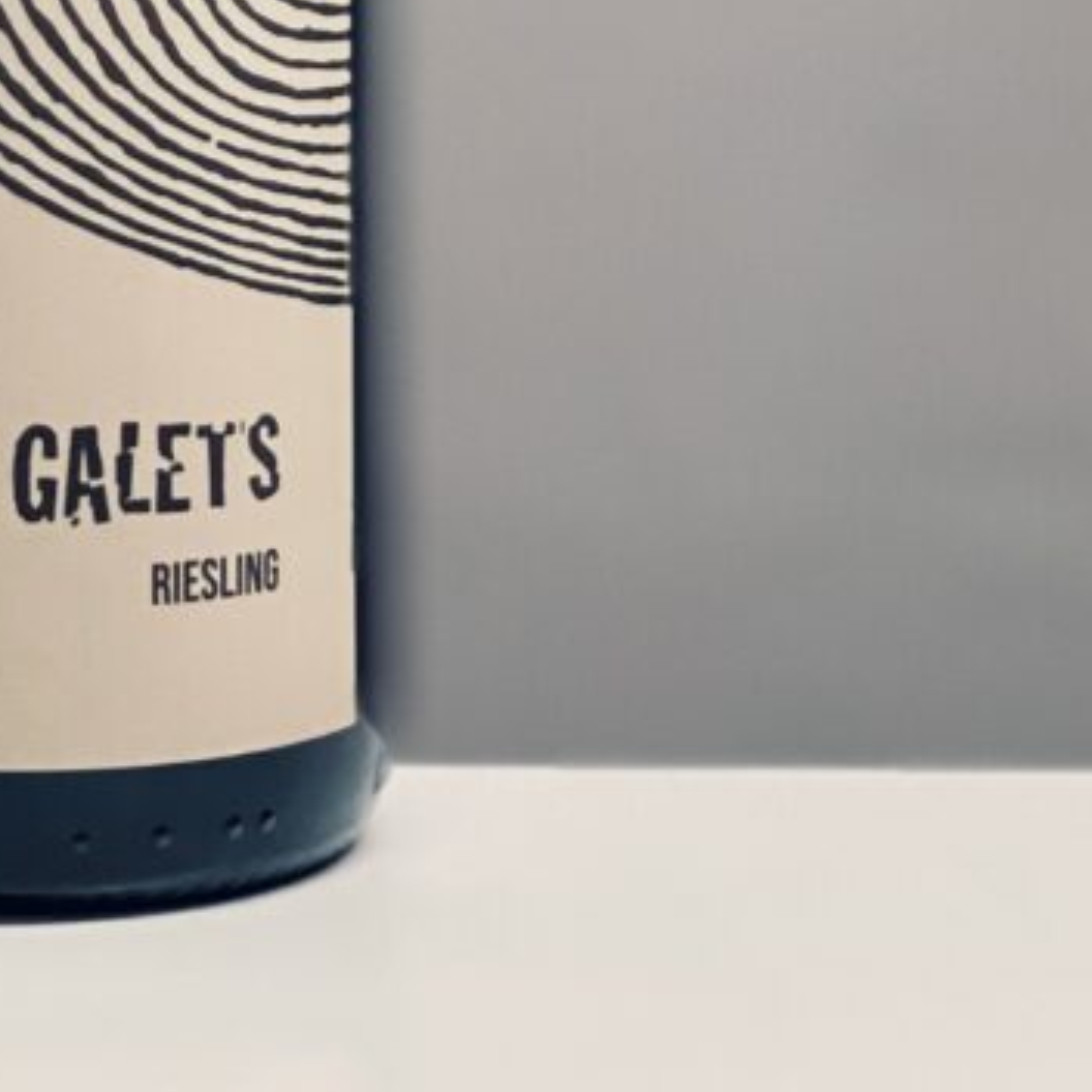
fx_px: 5960
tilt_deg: +0.9
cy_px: -745
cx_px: -22
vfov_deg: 10.0
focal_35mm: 167
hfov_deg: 10.4
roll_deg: +0.4
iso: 200
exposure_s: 1/100
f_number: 2
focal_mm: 6
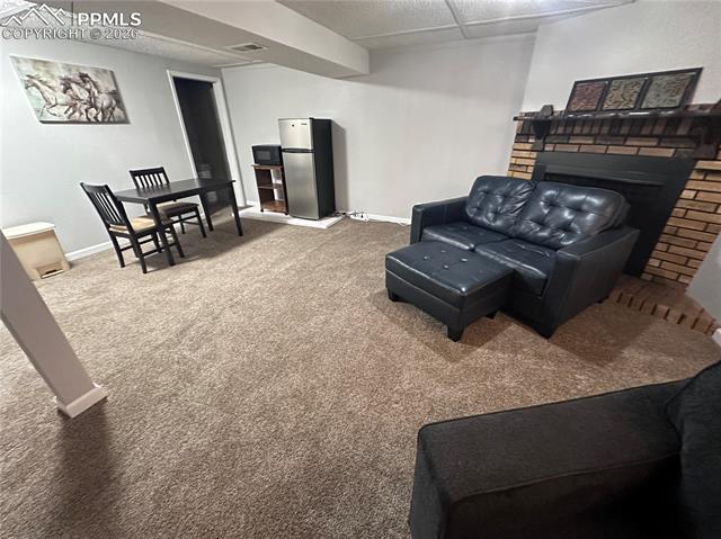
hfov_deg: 102.1
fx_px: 291
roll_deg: +0.7
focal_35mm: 14
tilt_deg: -26.2
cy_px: 270
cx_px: 360
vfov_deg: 85.6
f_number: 2.2
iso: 800
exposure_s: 1/60
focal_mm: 2.22
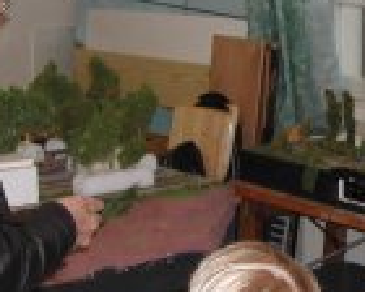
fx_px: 1145
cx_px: 250
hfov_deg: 18.1
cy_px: 206
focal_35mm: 106
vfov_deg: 14.5
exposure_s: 1/60
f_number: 2.8
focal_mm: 8
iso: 105
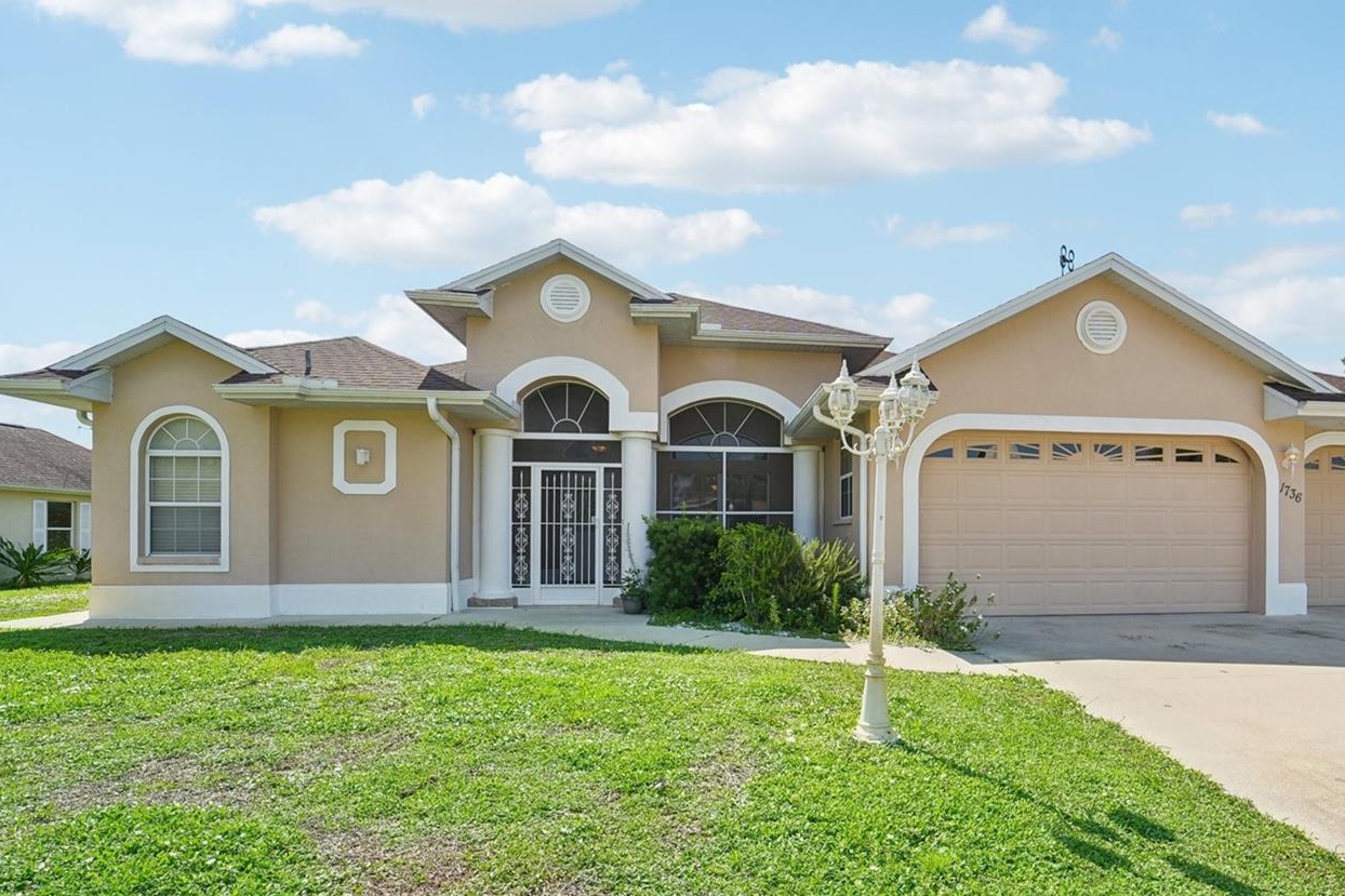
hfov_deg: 89.1
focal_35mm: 18
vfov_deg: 66.9
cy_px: 524
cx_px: 791
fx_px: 672
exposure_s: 1/250
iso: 400
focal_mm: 14
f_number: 8
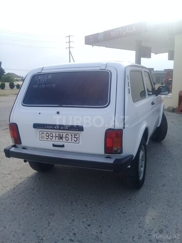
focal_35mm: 31
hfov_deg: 45.4
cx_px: 91
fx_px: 217
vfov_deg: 58.4
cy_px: 122
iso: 50
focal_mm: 3.3
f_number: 2.2
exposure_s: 1/696
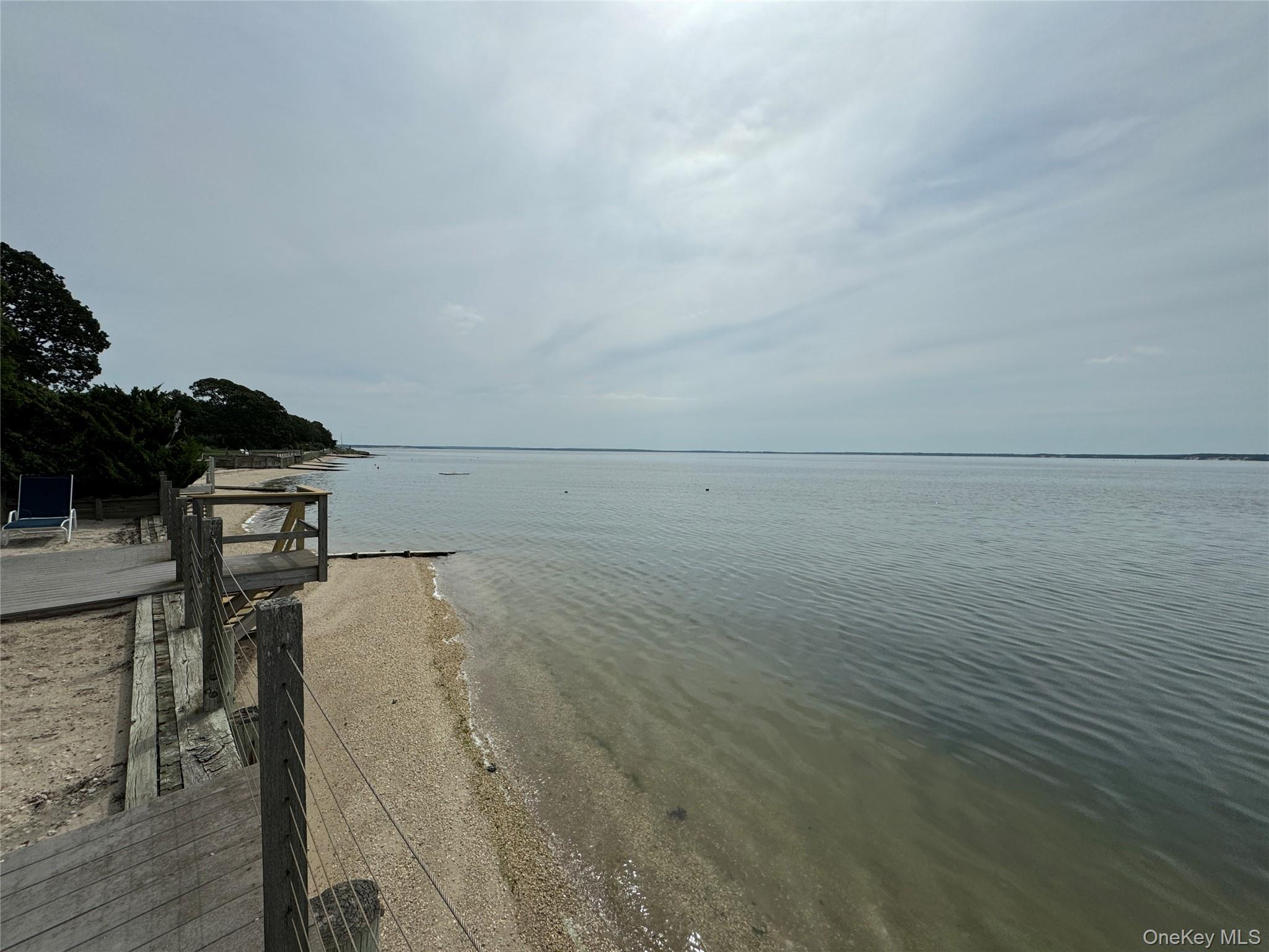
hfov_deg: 102.1
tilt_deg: -1.3
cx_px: 634
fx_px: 513
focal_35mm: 14
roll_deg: -2.6
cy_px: 476
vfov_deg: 85.7
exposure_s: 1/5263
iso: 40
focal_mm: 2.22
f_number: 2.2
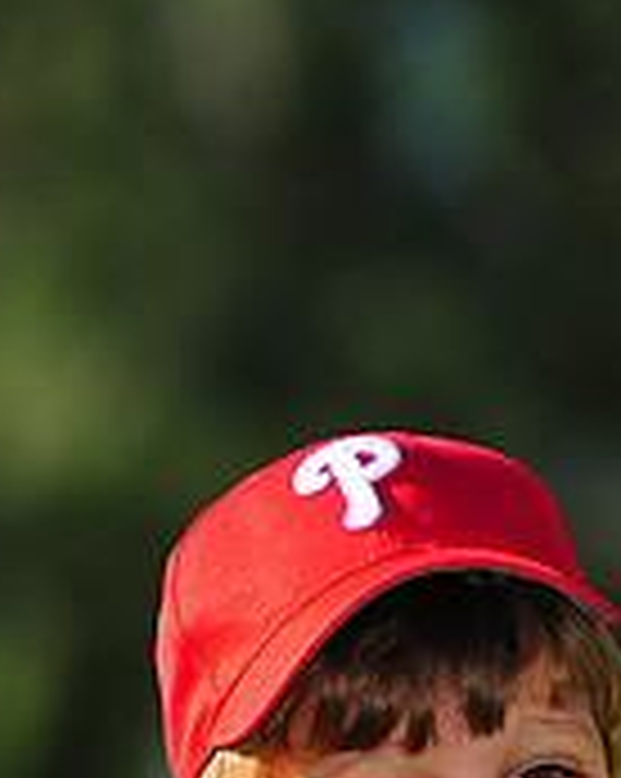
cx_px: 508
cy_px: 1043
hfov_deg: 2.7
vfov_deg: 3.4
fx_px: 13049
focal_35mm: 567
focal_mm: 180
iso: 200
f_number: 4
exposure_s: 1/1000
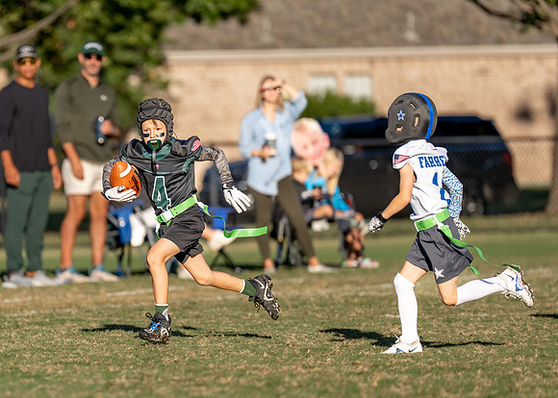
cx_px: 130
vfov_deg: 4.6
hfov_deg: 6.5
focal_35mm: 311
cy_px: 200
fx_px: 4921
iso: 100
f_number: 2.8
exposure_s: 1/2000
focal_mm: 200
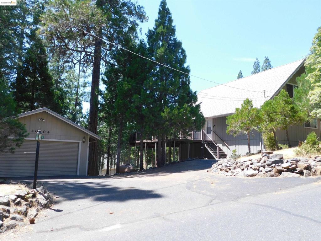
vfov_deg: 49.7
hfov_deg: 63.4
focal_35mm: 28
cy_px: 120
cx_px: 160
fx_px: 260
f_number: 3.2
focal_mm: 4.9
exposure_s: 1/500
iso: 125
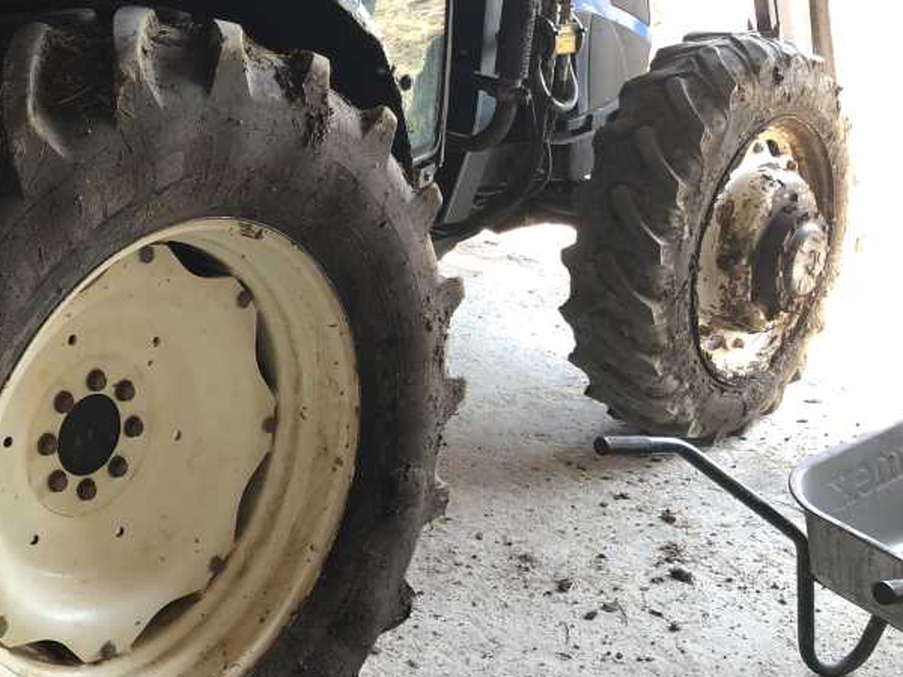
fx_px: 1461
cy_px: 39
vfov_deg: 25.1
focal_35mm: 56
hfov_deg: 31.7
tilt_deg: -10.9
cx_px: 2
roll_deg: +2.6
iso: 40
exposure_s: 1/100
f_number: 1.8
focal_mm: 3.99
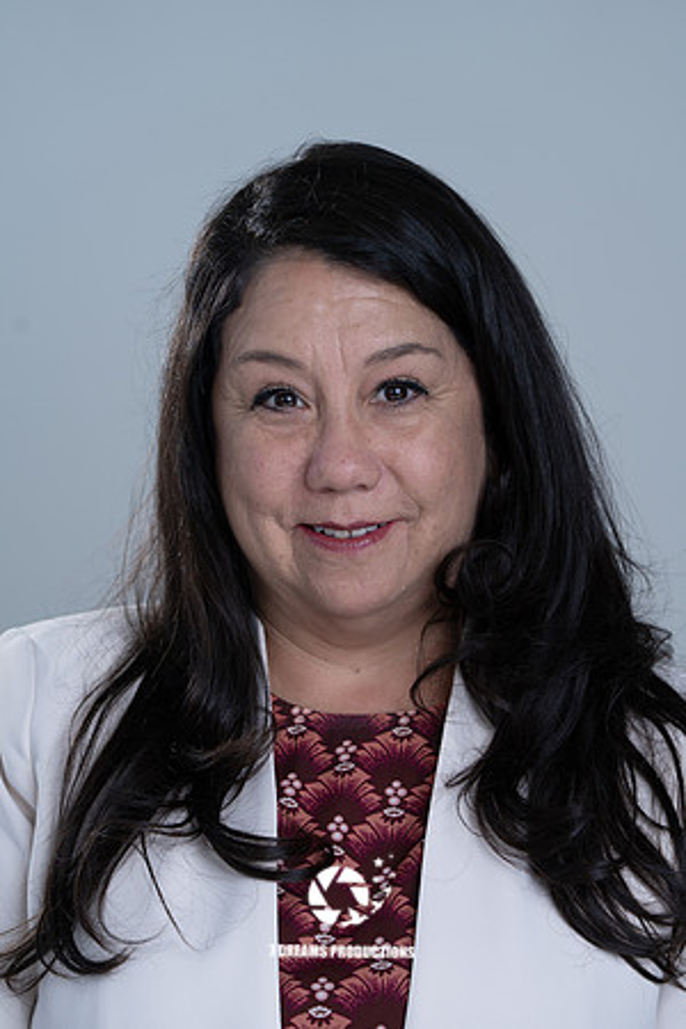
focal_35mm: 156
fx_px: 4459
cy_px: 514
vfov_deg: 13.2
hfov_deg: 8.8
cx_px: 343
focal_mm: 156
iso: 160
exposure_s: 1/200
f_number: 5.6
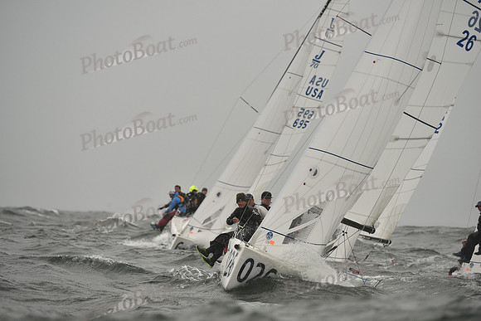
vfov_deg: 3.8
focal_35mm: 360
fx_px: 4811
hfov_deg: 5.7
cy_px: 160
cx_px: 240
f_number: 6.3
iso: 400
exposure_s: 1/1000
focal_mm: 360
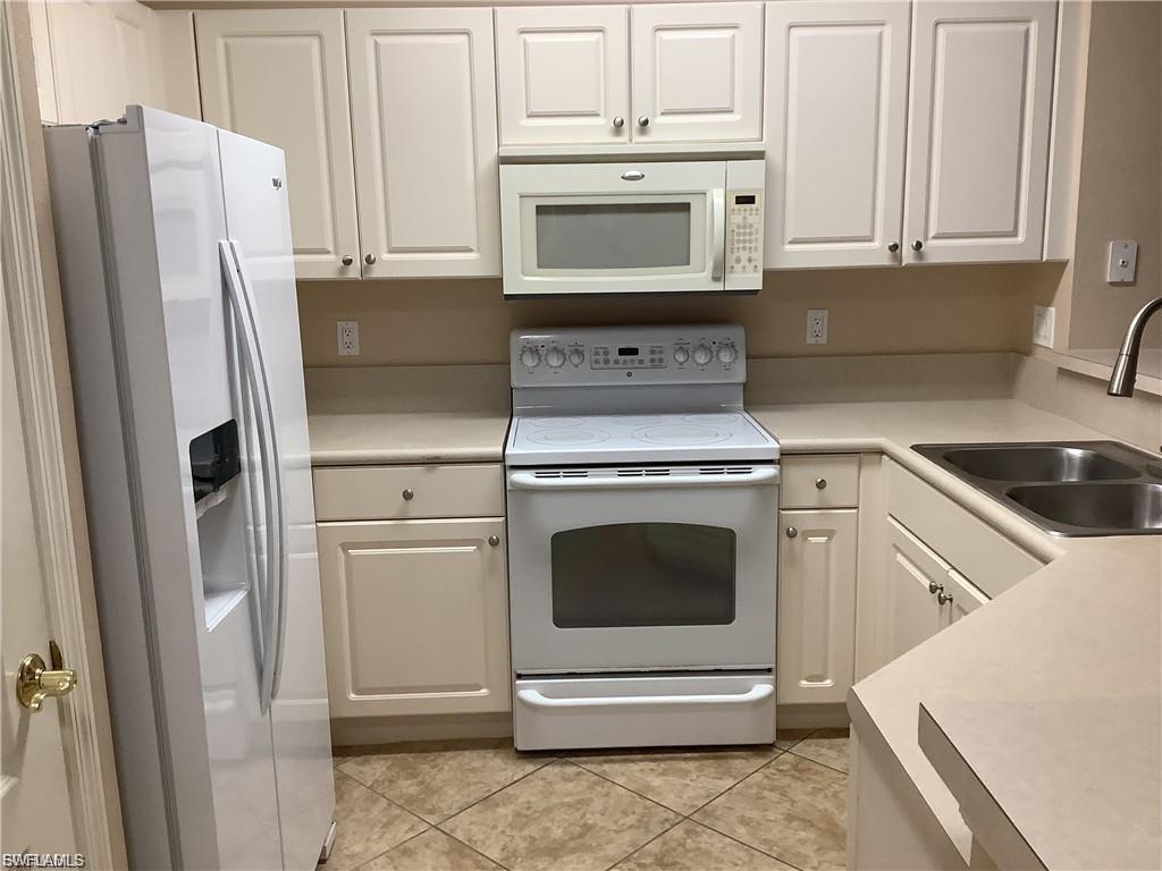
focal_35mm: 31
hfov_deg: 58.4
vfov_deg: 45.4
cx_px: 581
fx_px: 1041
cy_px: 436
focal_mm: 3.3
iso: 100
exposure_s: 1/60
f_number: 2.4
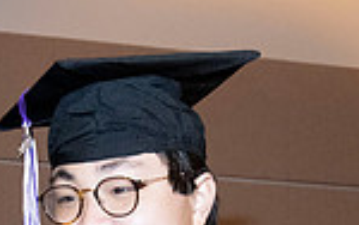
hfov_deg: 13.0
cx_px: 55
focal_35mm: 160
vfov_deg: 7.8
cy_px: 481
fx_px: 1567
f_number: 7.1
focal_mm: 35
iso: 6400
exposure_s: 1/200
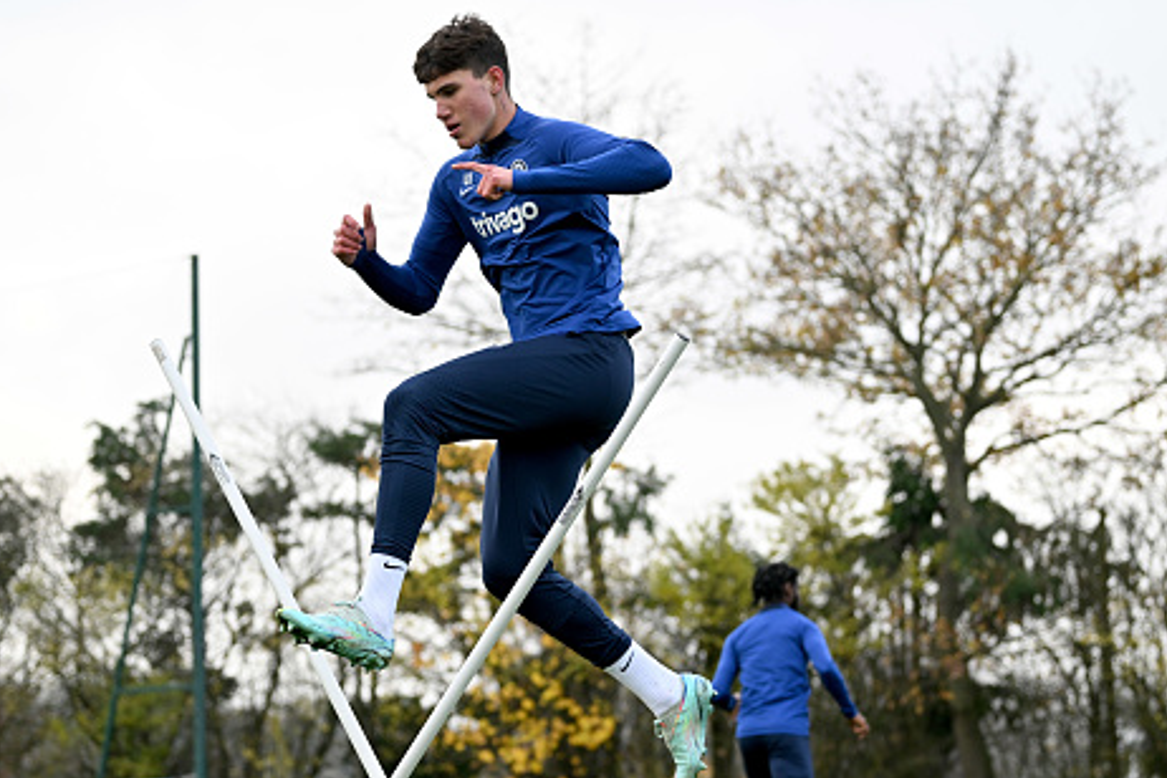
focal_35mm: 90
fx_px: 2917
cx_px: 548
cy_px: 472
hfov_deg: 22.6
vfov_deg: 15.2
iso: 400
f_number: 2.8
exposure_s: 1/1000
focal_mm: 70
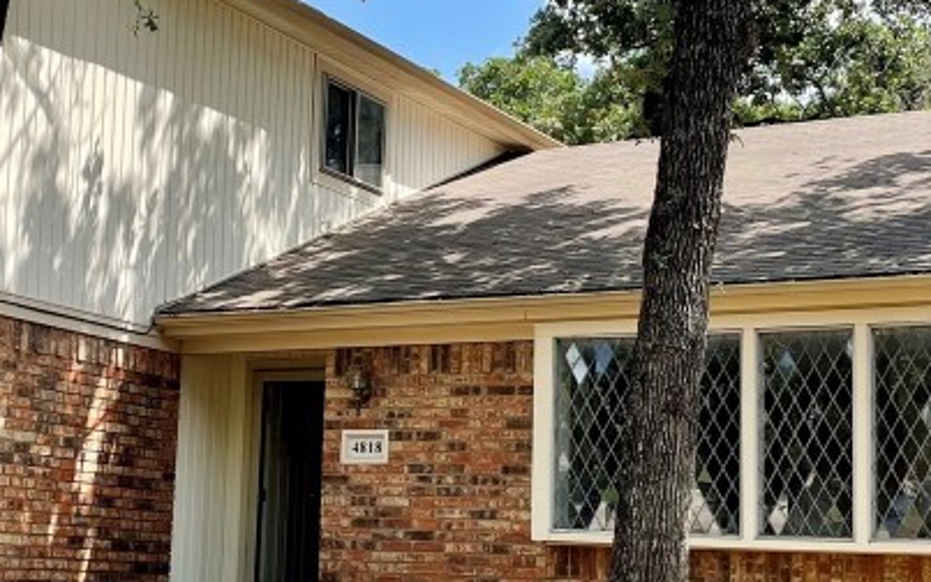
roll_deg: -1.8
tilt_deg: +8.2
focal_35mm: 70
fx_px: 1776
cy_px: 372
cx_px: 252
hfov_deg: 29.0
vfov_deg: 18.6
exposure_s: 1/1072
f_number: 1.6
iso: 32
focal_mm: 4.2
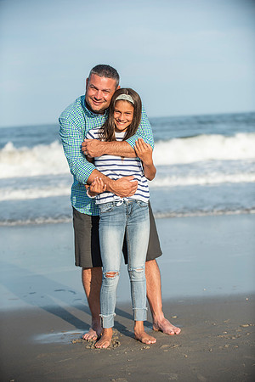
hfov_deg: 15.9
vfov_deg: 23.6
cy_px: 191
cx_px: 128
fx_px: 914
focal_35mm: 86
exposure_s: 1/4000
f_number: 3.5
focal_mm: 86
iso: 250
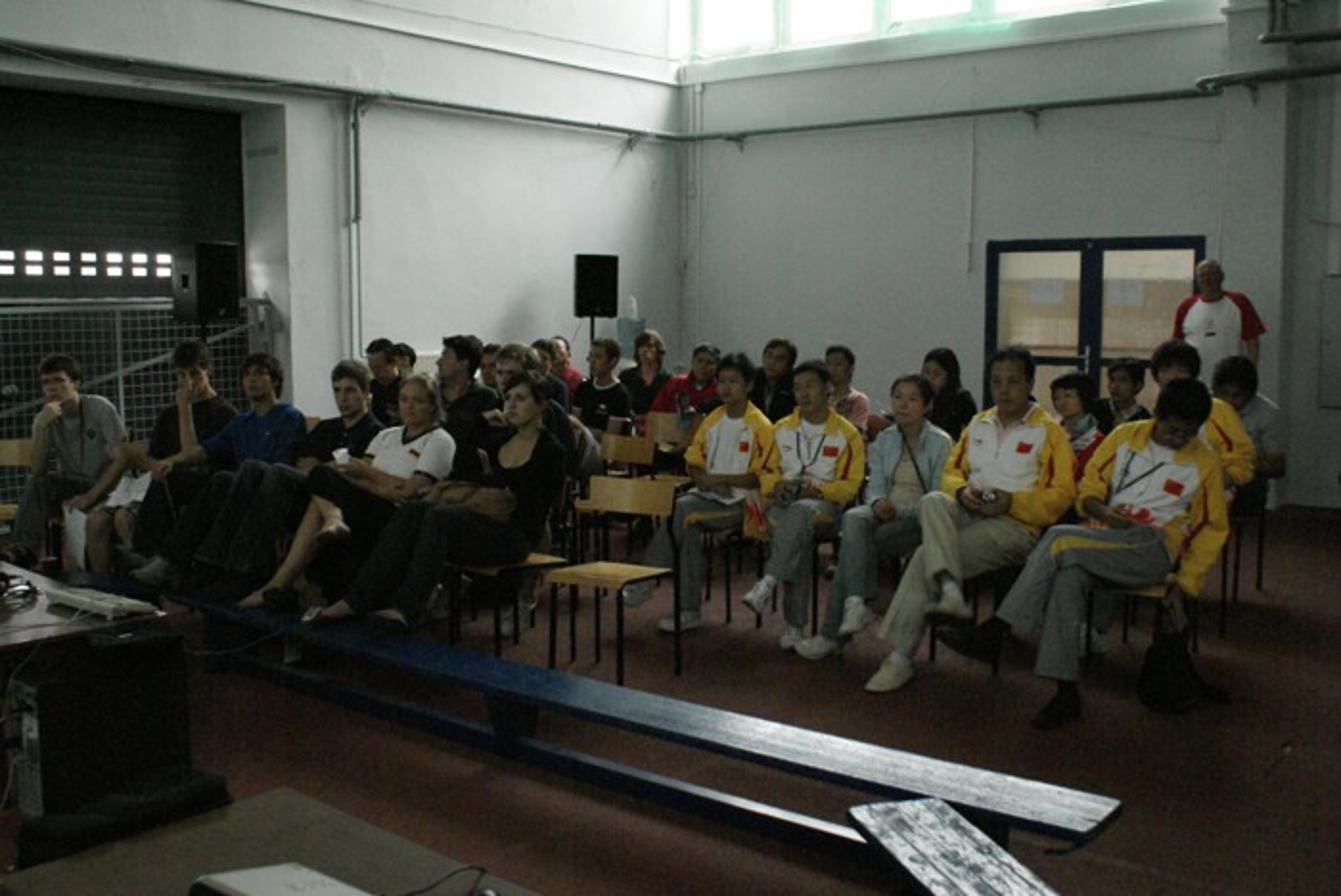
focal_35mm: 33
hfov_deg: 57.2
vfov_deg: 40.0
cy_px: 448
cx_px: 670
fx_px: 1230
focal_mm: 22
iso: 1600
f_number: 5.6
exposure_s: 1/40
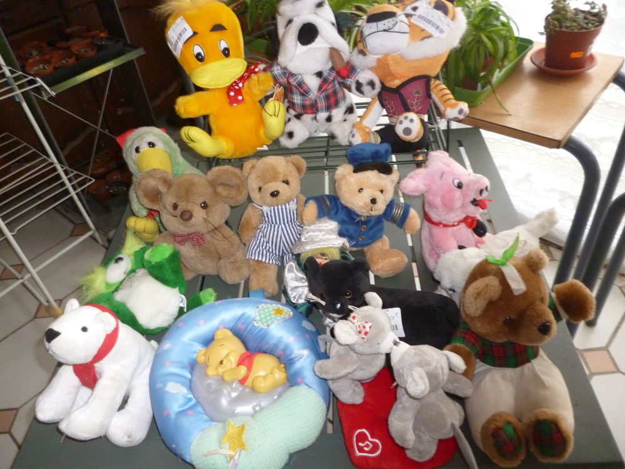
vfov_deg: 49.7
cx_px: 312
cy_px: 234
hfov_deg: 63.4
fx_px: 506
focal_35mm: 28
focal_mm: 5
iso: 400
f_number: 3.1
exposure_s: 1/60
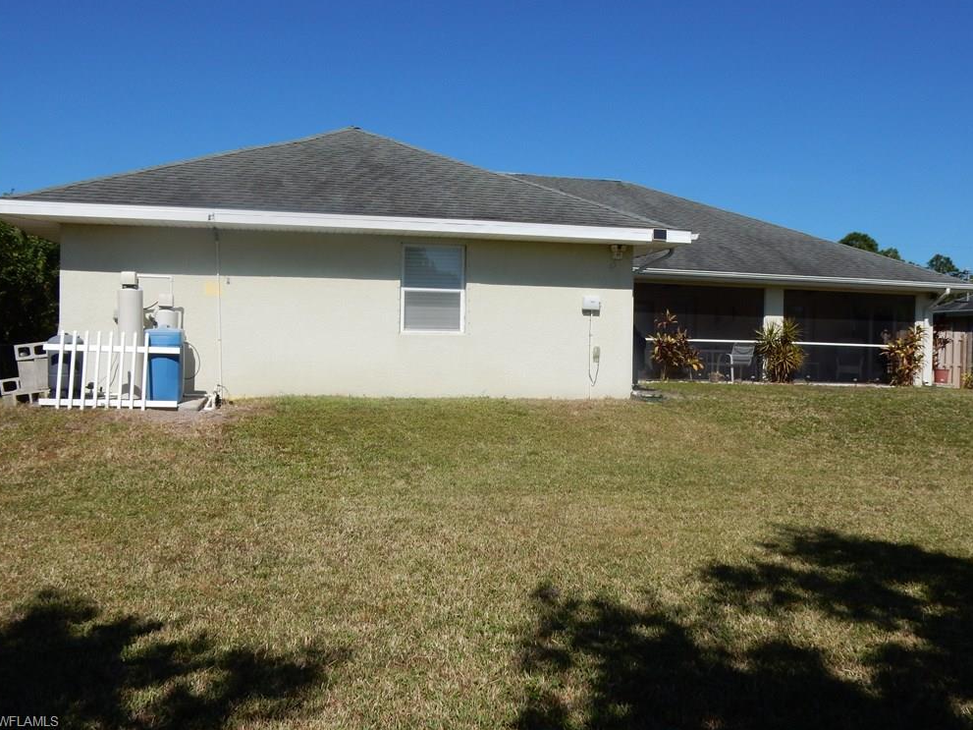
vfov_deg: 45.4
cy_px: 354
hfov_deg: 58.4
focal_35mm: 31
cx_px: 489
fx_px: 871
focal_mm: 5.4
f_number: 4.2
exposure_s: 1/2000
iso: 125
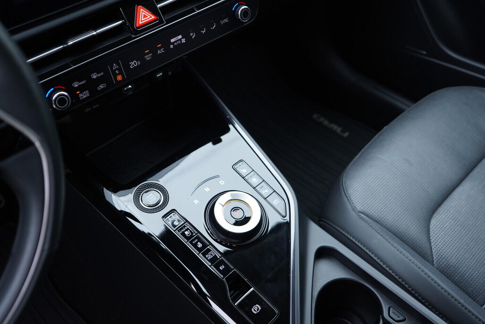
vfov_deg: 35.9
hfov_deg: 51.9
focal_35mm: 37
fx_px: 498
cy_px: 162
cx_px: 239
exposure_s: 1/40
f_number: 2.8
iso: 320
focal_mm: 24
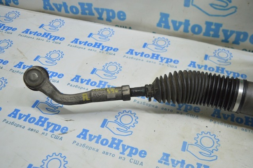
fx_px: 263
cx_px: 126
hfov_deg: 51.3
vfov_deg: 35.4
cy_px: 84
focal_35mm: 38
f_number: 4
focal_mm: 25
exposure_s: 1/50
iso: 400
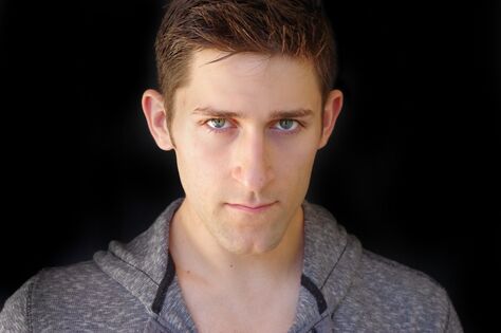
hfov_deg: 31.4
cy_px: 166
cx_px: 250
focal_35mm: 64
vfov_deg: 21.2
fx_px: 890
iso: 2000
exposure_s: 1/320
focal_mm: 42.5
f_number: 7.1
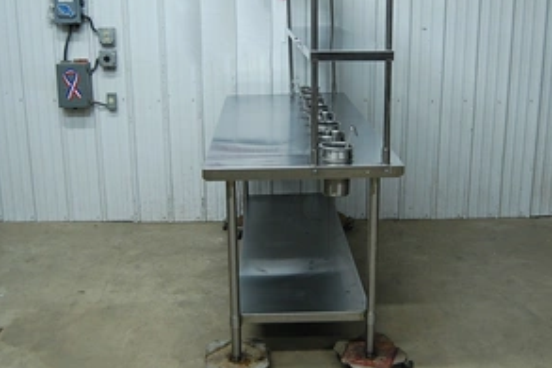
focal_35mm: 41
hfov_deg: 47.4
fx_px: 628
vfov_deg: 32.5
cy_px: 153
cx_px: 296
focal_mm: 20
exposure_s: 1/25
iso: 400
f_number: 3.8
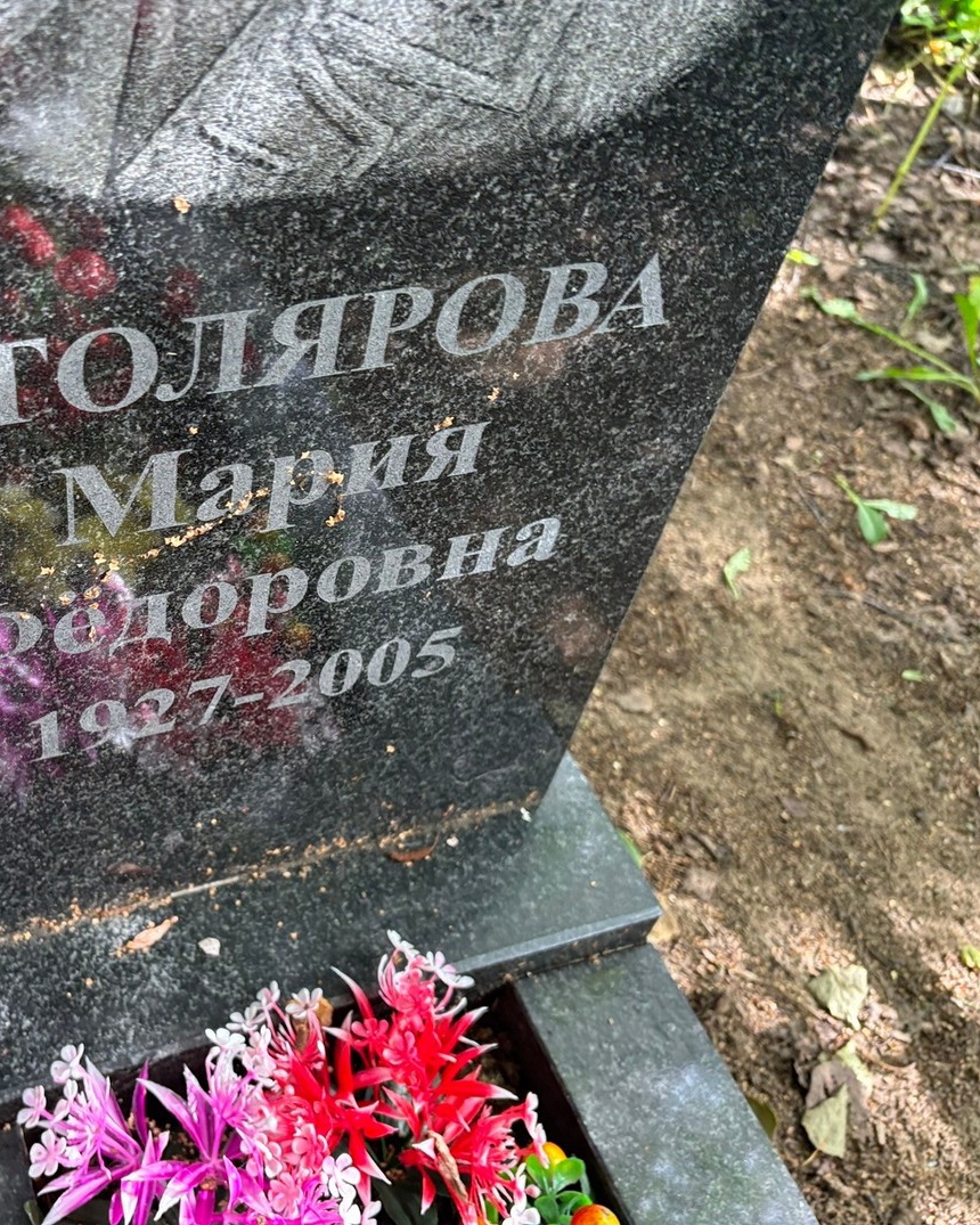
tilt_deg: -46.5
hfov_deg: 41.7
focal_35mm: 34
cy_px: 611
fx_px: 1233
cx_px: 212
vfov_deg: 52.8
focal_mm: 5.96
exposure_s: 1/60
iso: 160
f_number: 1.6
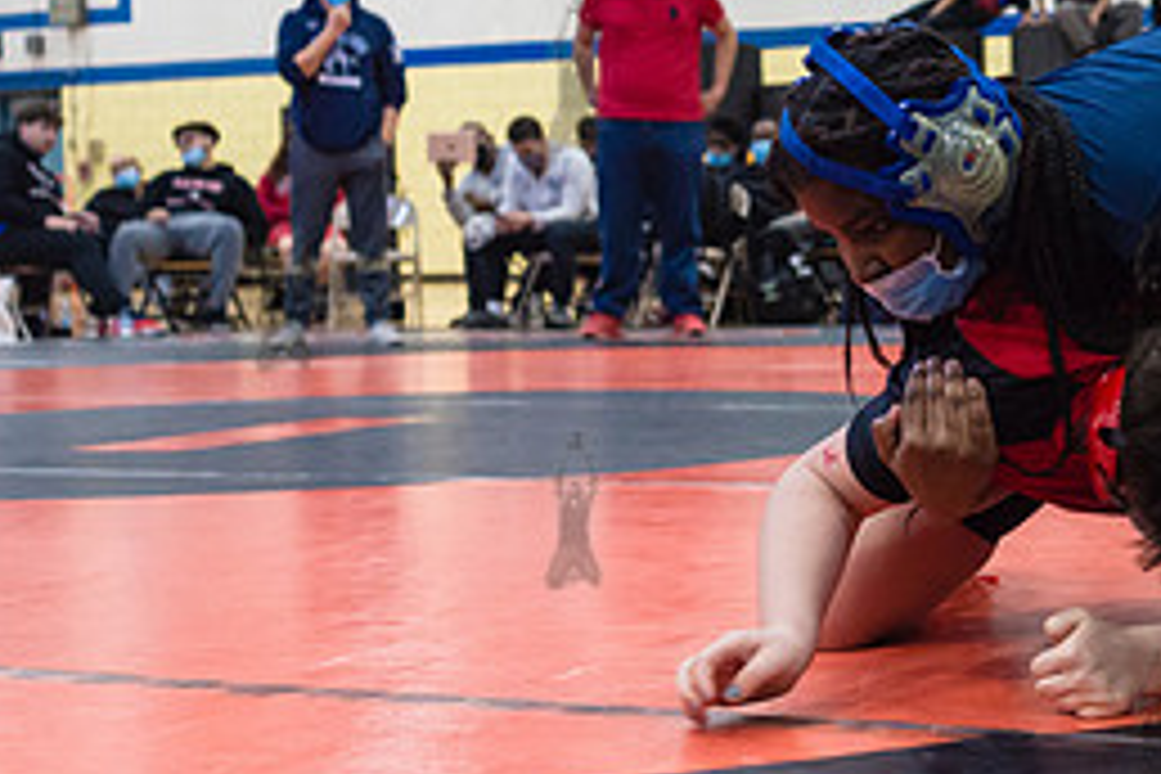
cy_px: 290
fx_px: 2548
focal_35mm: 79
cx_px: 1152
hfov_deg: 24.5
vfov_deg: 17.3
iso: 4000
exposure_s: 1/400
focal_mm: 35
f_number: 4
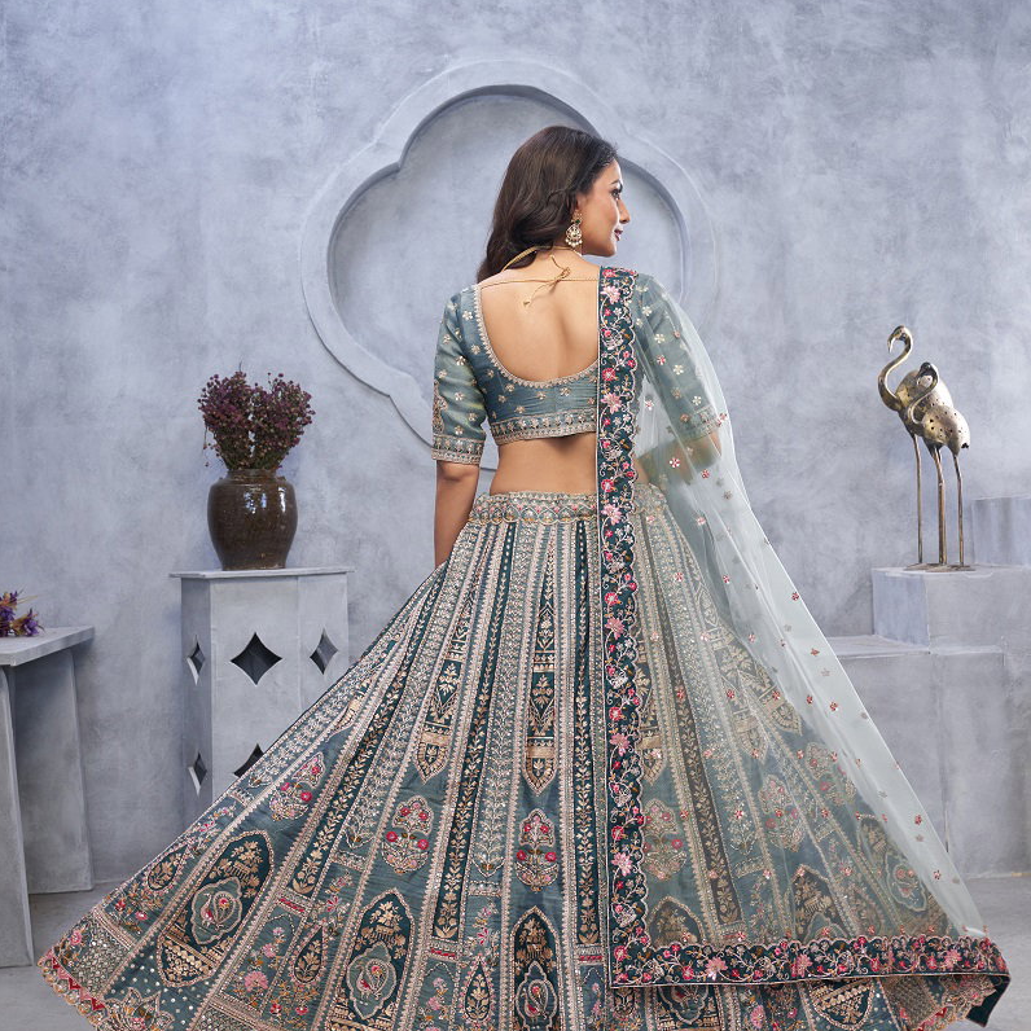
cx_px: 514
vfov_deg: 40.9
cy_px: 521
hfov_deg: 40.9
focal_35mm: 41
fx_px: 1382
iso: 640
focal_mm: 32
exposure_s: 1/160
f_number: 5
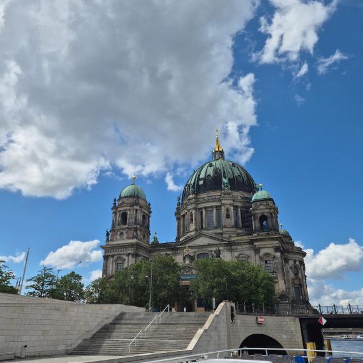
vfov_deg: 57.3
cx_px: 181
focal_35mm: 28
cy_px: 177
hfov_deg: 57.3
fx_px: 332
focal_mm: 5.4
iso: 25
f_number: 1.8
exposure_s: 1/3264
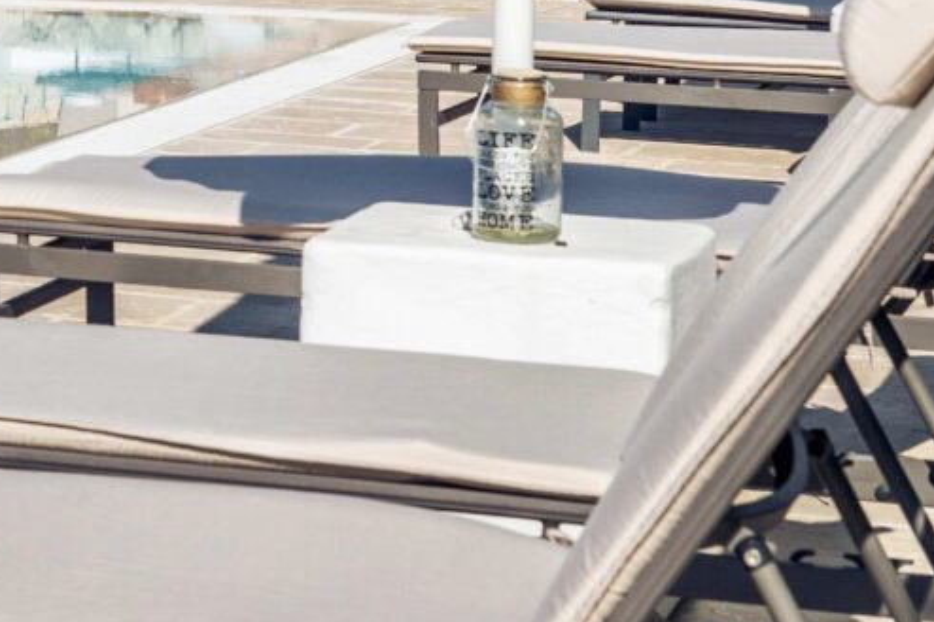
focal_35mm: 143
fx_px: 3709
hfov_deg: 13.4
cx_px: -512
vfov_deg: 9.4
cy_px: -280
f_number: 10
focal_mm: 46
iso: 200
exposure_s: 1/1000
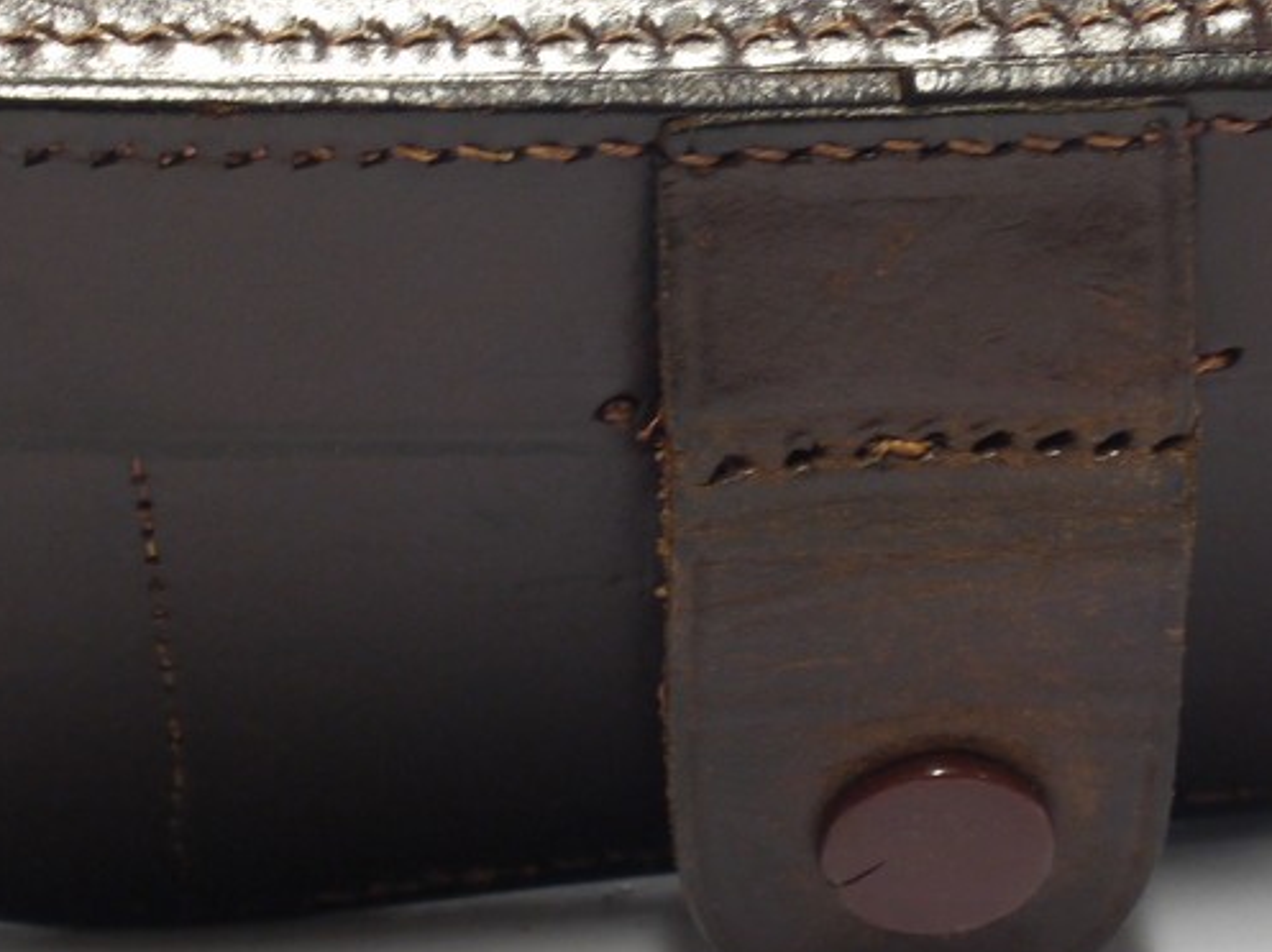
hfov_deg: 13.6
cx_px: 990
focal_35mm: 145
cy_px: 330
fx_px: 5324
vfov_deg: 10.2
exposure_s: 1/8
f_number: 9
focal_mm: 30
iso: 400
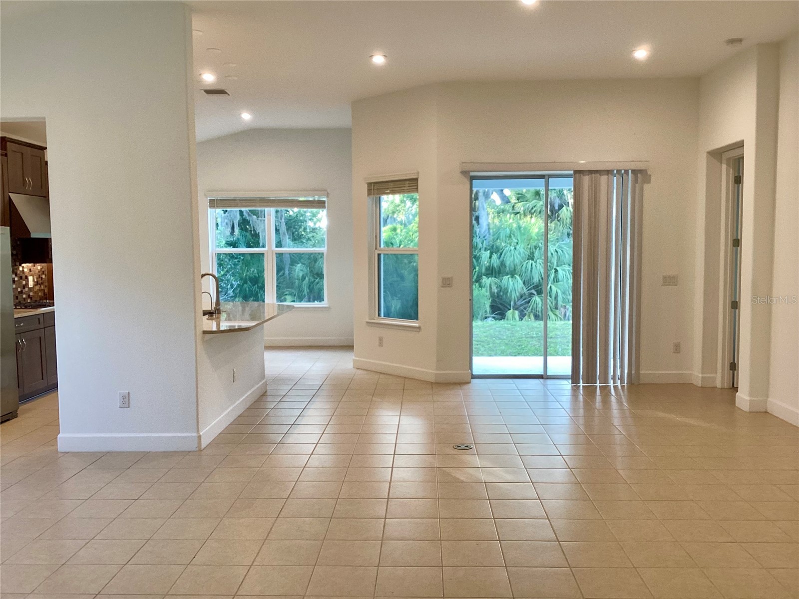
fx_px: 716
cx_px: 400
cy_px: 300
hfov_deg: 58.4
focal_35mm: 31
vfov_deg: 45.4
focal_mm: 3.3
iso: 80
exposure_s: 1/60
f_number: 2.4
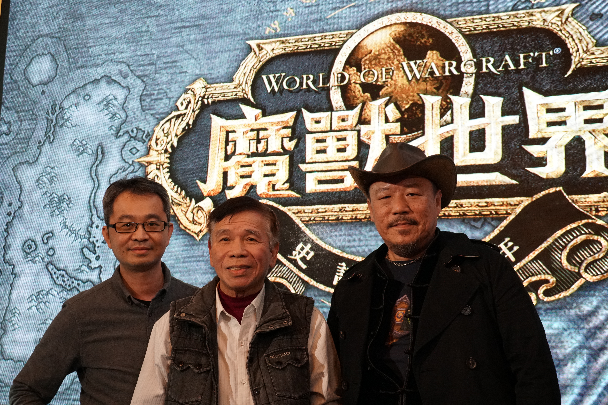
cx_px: 304
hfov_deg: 40.0
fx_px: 836
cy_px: 202
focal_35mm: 50
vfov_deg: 27.3
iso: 3200
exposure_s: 1/100
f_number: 5.6
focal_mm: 33
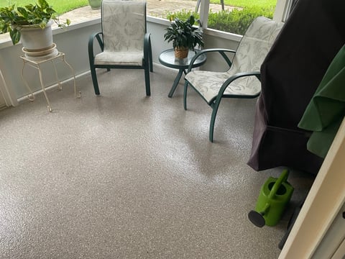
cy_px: 130
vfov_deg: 53.1
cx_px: 172
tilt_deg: -36.2
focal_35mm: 26
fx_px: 259
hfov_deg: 67.3
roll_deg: +0.2
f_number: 1.6
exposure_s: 1/60
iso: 160
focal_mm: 4.2
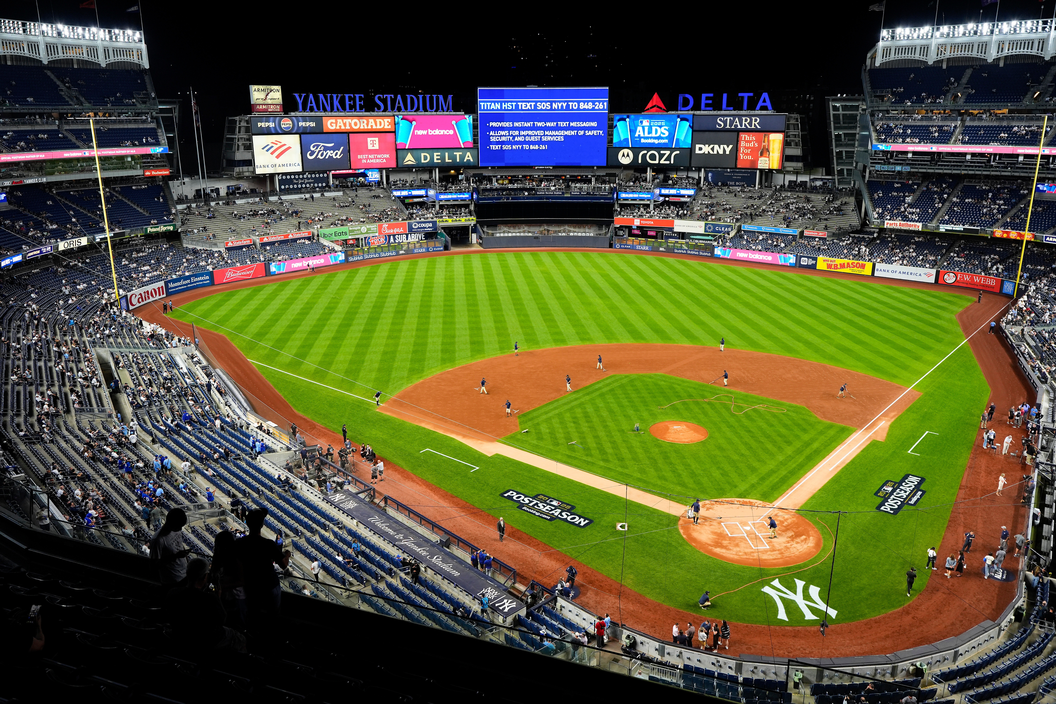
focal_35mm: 27
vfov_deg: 47.9
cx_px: 528
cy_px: 352
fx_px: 792
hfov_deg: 67.4
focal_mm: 27
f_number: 2.8
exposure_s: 1/800
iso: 1000
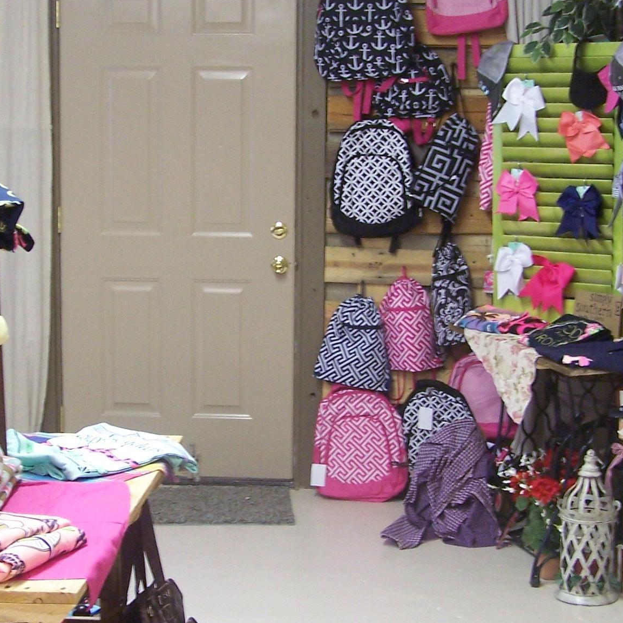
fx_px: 1527
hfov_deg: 23.1
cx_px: 287
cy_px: 291
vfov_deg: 23.1
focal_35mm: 75
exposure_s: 1/8
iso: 140
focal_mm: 6.3
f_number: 2.8
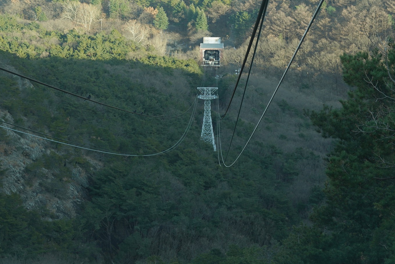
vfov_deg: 16.0
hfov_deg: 23.9
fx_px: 933
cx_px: 216
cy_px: 95
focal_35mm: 85
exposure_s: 1/100
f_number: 8
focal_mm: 58
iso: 200
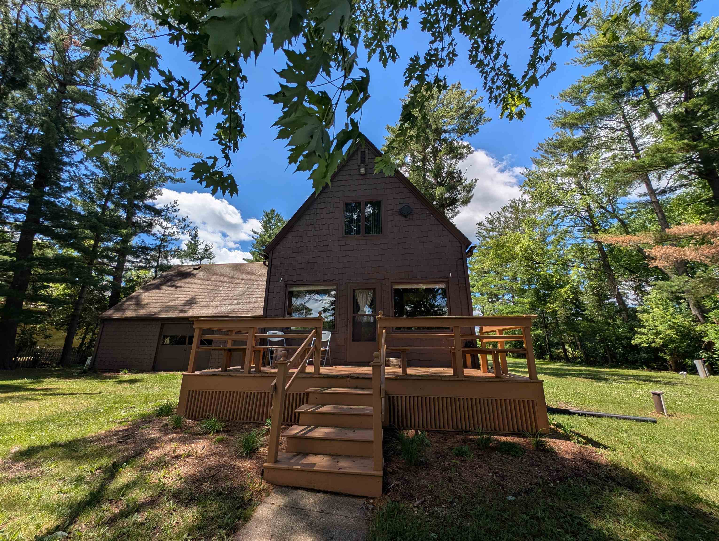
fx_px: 250
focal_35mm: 12
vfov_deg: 94.6
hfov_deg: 110.5
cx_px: 360
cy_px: 270
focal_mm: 2.23
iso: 40
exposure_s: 1/2179
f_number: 1.95
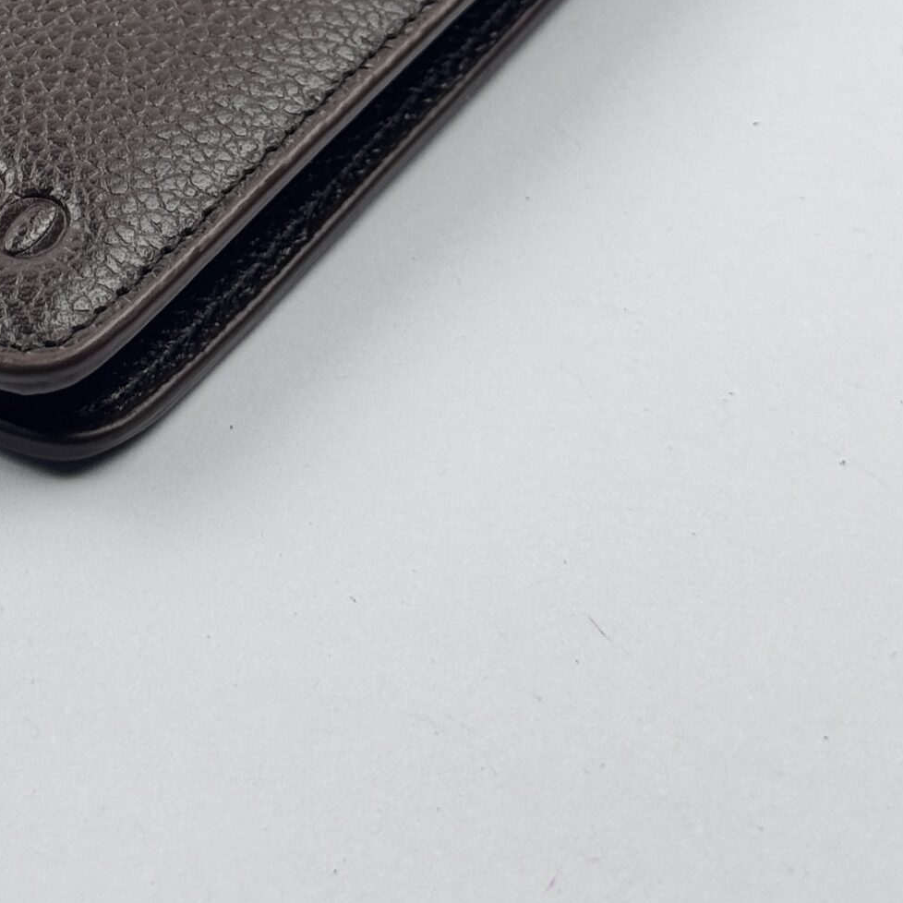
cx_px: 38
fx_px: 3276
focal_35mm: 111
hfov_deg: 15.5
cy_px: -180
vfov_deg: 15.1
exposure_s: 1/160
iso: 64
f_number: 1.78
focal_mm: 6.76
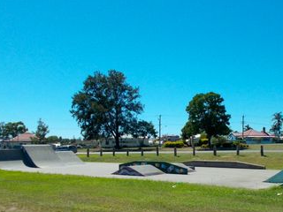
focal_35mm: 39
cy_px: 143
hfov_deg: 47.5
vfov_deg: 36.4
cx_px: 176
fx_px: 319
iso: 80
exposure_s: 1/200
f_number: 8
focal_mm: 4.6
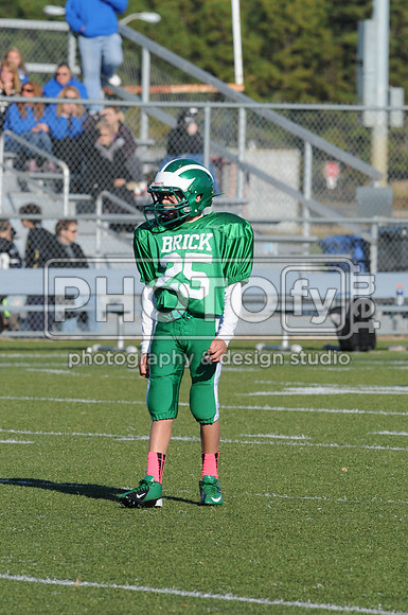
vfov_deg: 4.6
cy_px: 308
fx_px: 7672
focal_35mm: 450
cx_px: 204
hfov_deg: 3.0
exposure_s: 1/500
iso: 200
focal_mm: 300
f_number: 9
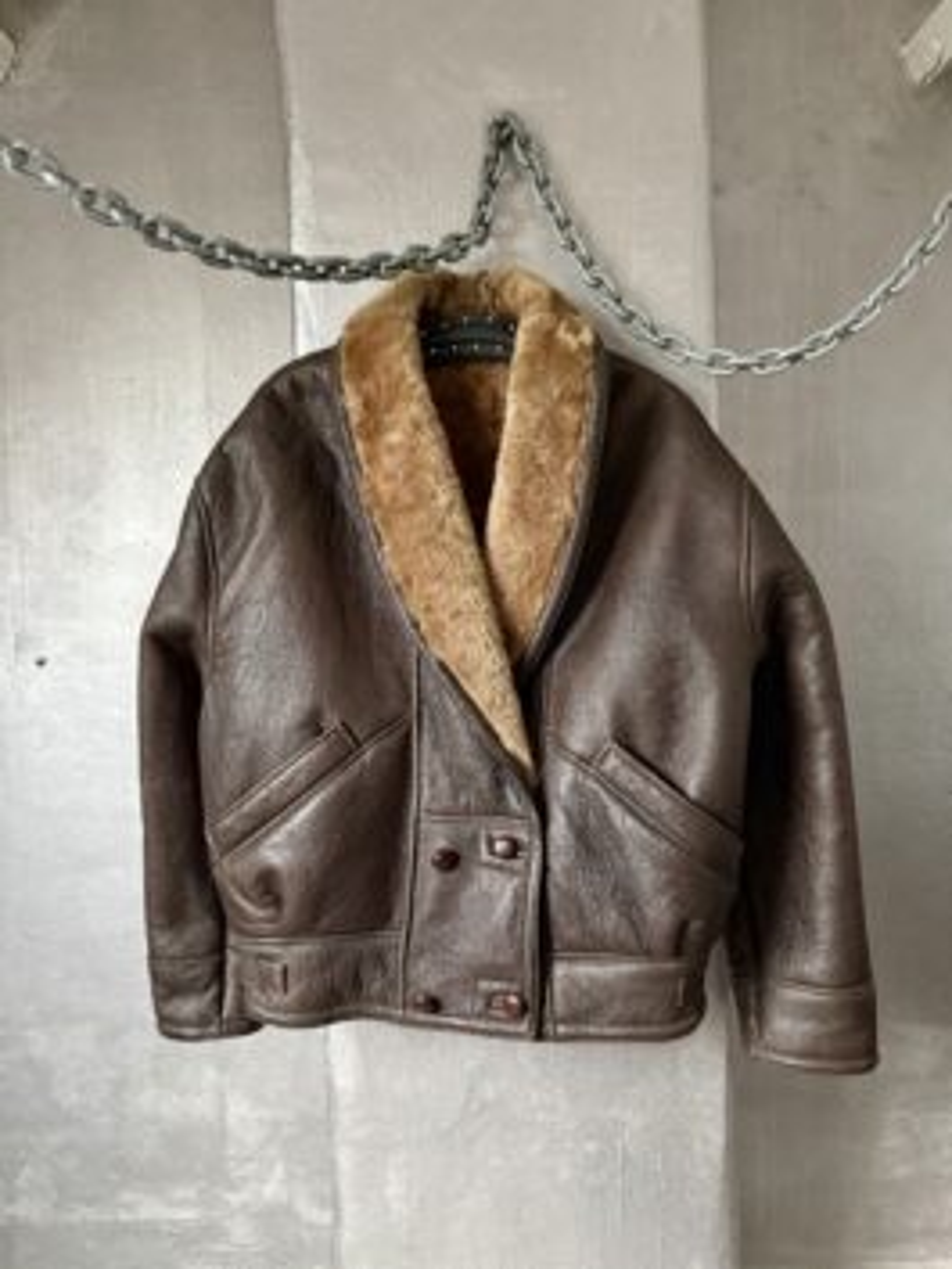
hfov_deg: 56.8
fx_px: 880
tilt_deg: -2.9
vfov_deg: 71.6
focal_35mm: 24
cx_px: 476
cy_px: 634
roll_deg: -0.4
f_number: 1.78
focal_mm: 6.76
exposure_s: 1/37
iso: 1000
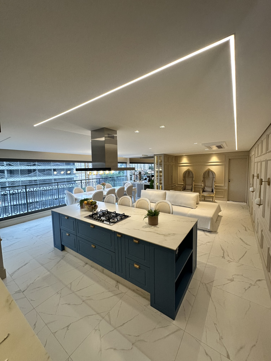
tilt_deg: -4.1
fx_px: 146
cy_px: 180
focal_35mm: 14
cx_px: 136
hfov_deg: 85.7
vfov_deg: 102.1
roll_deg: +0.6
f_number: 2.2
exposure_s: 1/120
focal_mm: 2.22
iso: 160
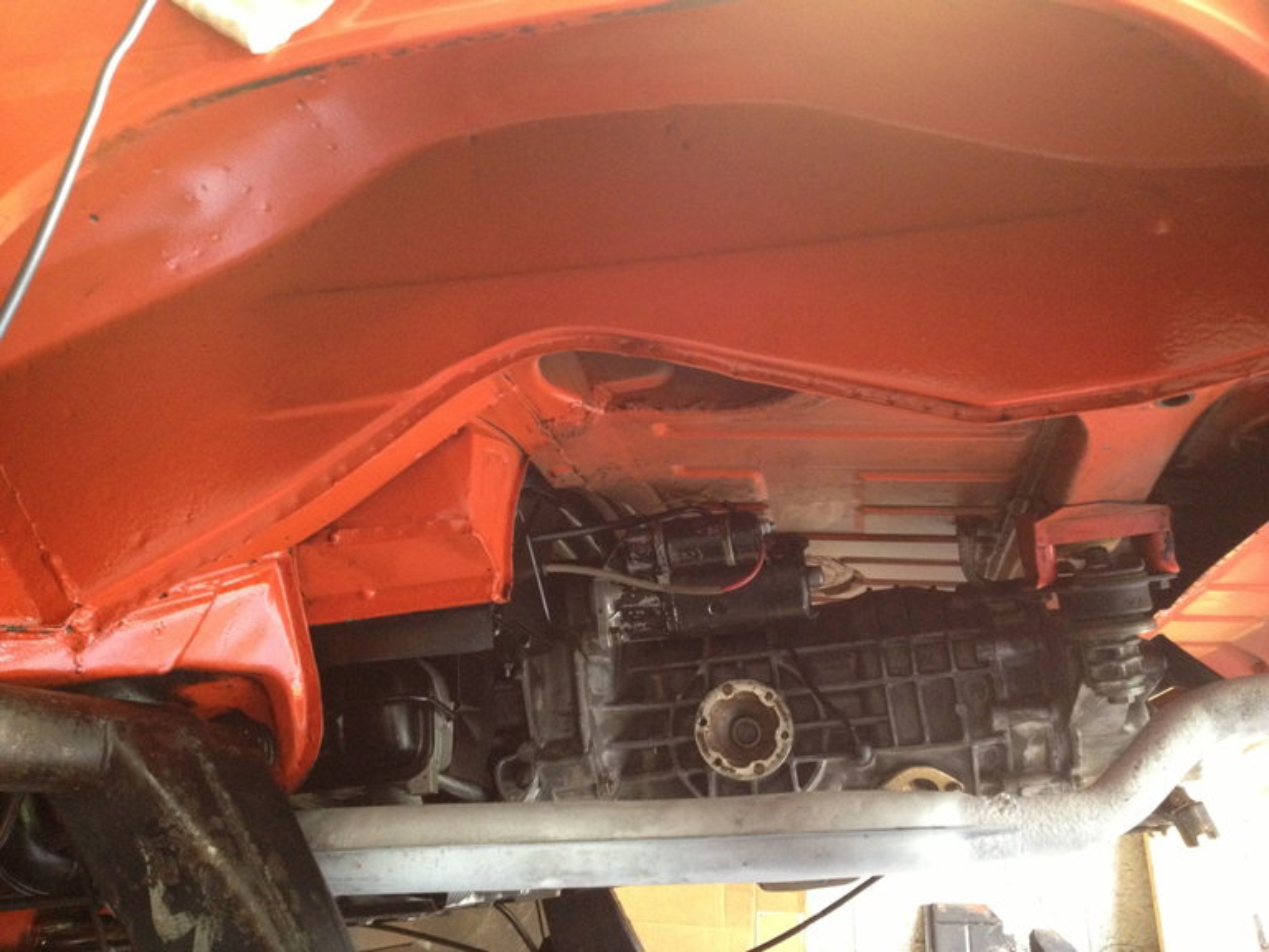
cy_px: 476
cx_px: 634
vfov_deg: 40.7
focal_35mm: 35
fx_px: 1283
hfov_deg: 52.6
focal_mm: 4.28
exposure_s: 1/20
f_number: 2.4
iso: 320
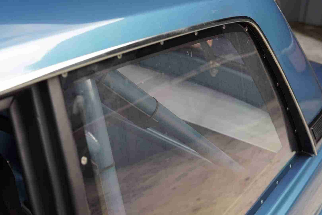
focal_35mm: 45
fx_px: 402
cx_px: 161
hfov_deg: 43.6
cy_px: 108
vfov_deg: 29.9
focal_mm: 30
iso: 200
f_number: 4.5
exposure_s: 1/160
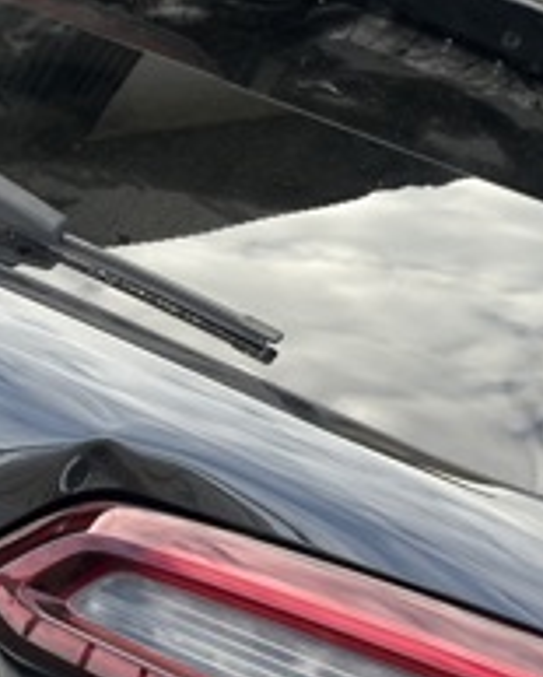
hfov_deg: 9.8
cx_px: -175
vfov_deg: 12.4
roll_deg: +8.6
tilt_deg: -43.2
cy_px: 440
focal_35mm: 155
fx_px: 3106
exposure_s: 1/511
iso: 80
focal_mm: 6.86
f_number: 1.78
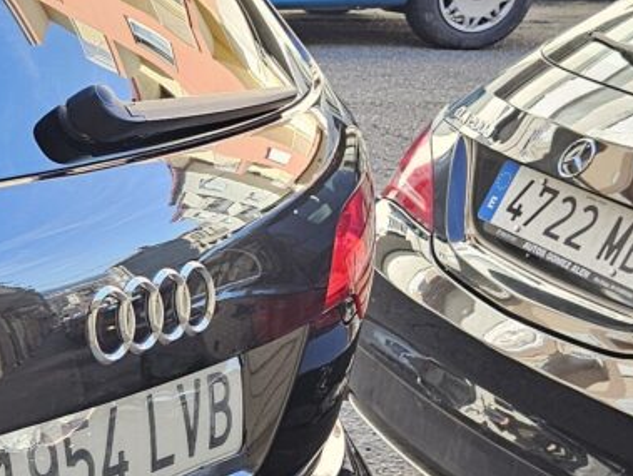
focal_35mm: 97
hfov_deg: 16.1
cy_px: 466
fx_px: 1775
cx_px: -603
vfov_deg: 15.0
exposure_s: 1/180
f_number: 1.7
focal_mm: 6.3
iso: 40
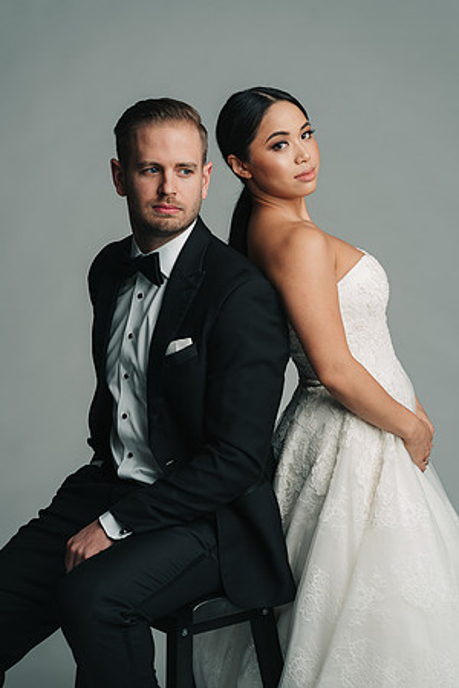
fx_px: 1625
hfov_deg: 16.1
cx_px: 230
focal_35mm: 85
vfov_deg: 23.9
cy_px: 344
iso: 64
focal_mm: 85
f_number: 4
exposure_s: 1/200
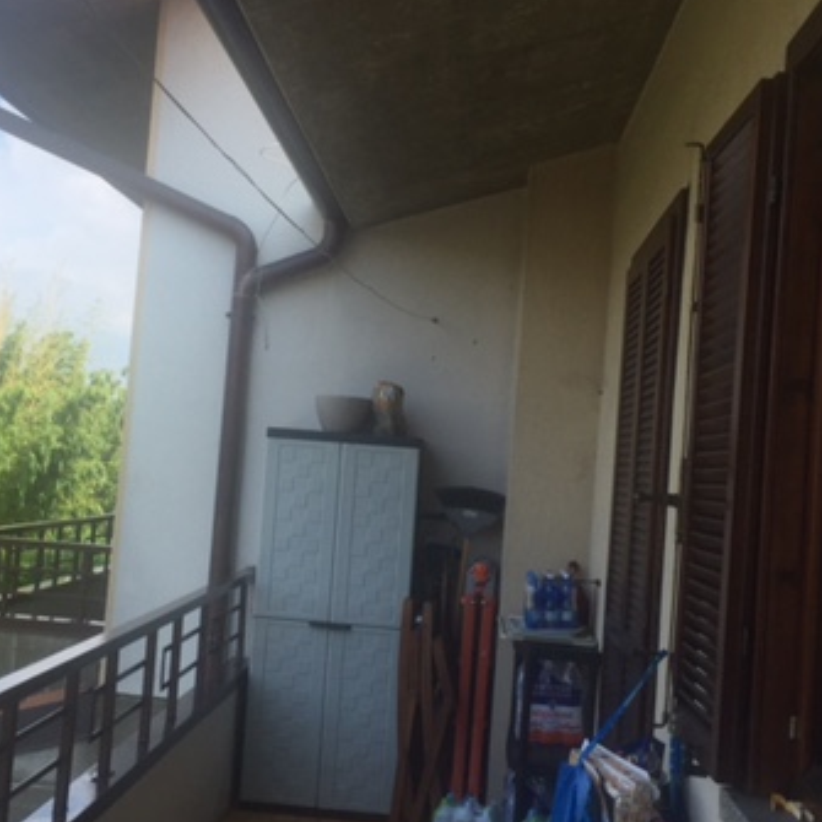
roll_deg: -5.4
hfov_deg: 34.6
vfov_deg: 34.7
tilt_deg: +5.1
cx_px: 371
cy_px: 375
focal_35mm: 49
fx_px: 1316
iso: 32
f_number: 2.2
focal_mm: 4.15
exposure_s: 1/989
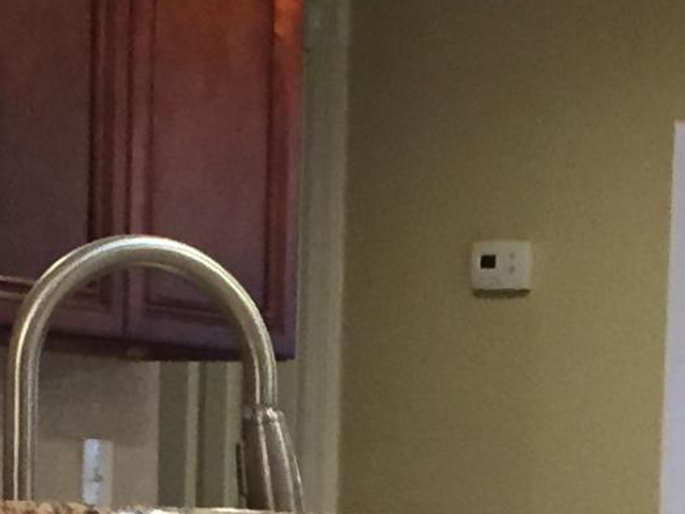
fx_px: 3305
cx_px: 655
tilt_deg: -5.7
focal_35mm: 167
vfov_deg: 8.6
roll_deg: -2.6
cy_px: 858
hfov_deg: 11.7
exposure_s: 1/30
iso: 250
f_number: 2.2
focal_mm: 4.15
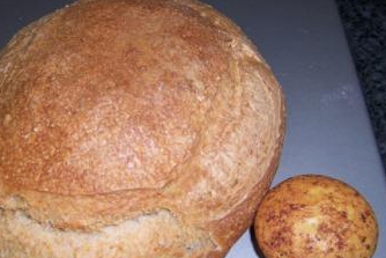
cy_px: 155
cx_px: 154
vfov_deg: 29.2
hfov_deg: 42.5
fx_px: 493
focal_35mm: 46
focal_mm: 5.5
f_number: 2.8
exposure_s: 1/60
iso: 140
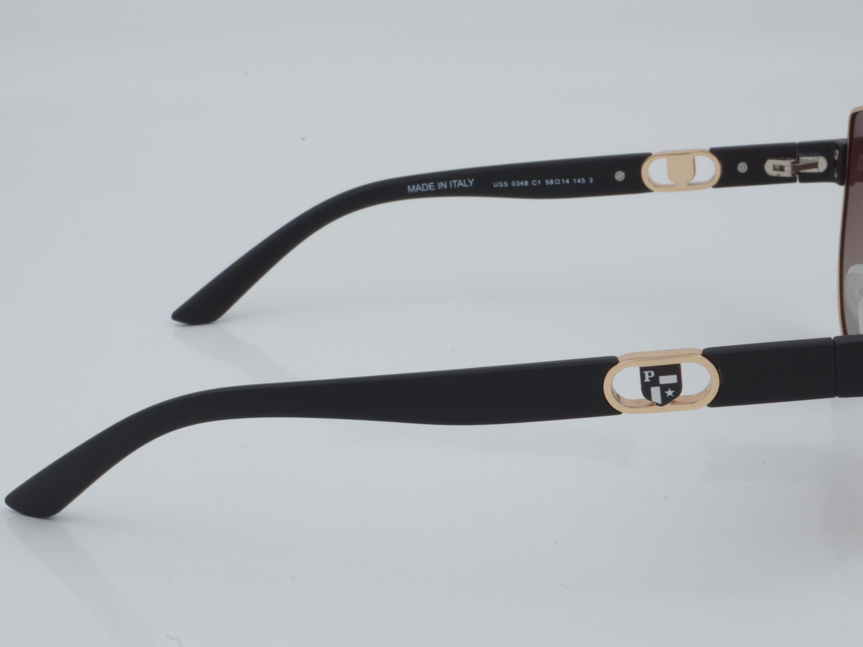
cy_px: 323
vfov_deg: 18.0
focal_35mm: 82
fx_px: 2044
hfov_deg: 23.8
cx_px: 484
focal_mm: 50
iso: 100
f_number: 32
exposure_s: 1/3
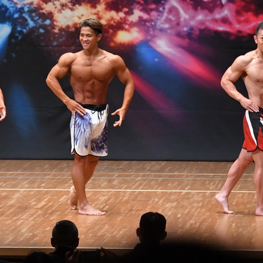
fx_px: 2811
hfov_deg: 5.4
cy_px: 132
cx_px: 120
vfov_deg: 5.4
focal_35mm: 327
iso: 8000
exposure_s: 1/400
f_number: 5.6
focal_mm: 170
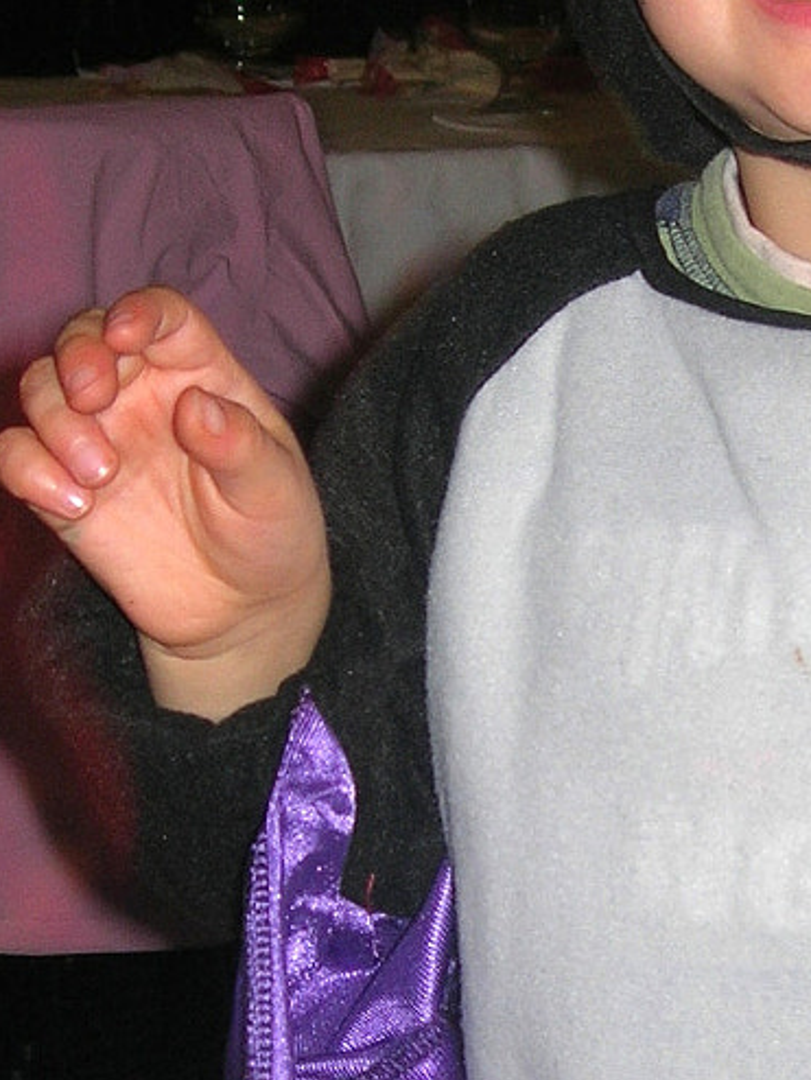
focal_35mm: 123
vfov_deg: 15.9
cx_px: 780
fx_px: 3839
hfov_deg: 11.9
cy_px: 818
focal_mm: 7.8
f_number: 2.8
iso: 64
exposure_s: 1/60.1
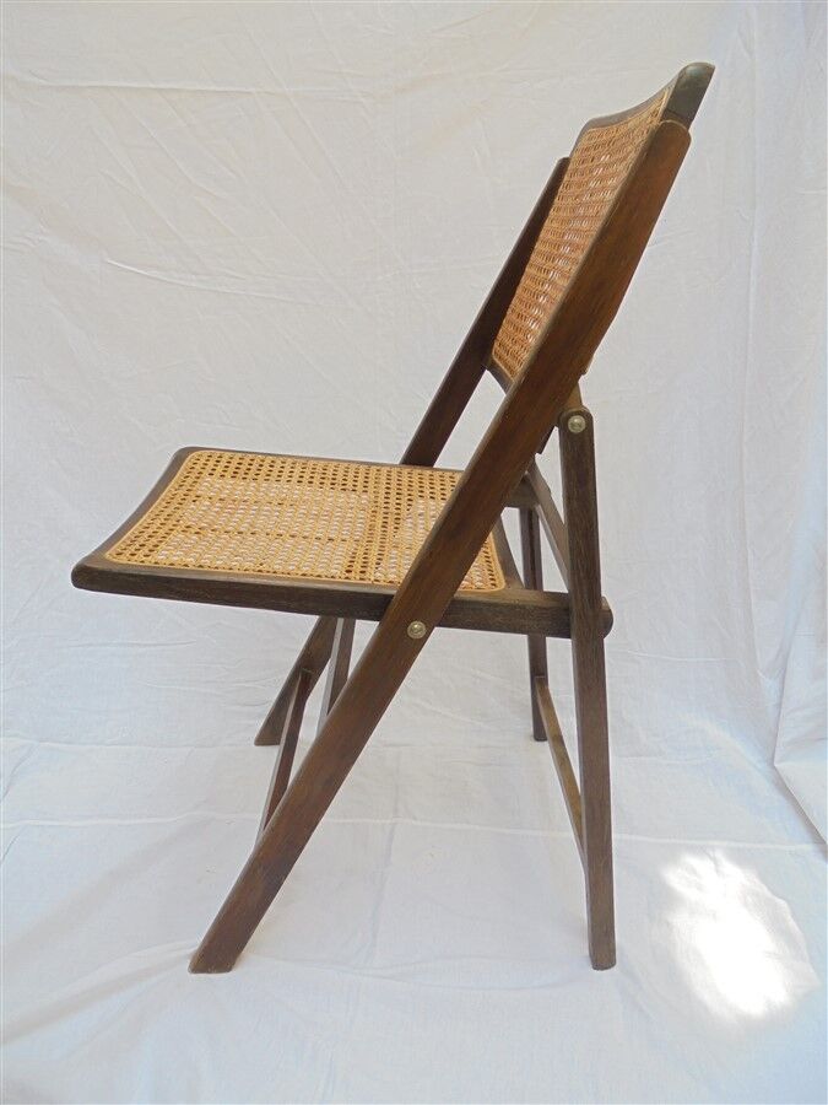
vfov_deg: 67.3
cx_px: 414
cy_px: 552
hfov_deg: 53.1
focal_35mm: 26
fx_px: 829
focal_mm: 4.6
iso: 100
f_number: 3.5
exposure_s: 1/160
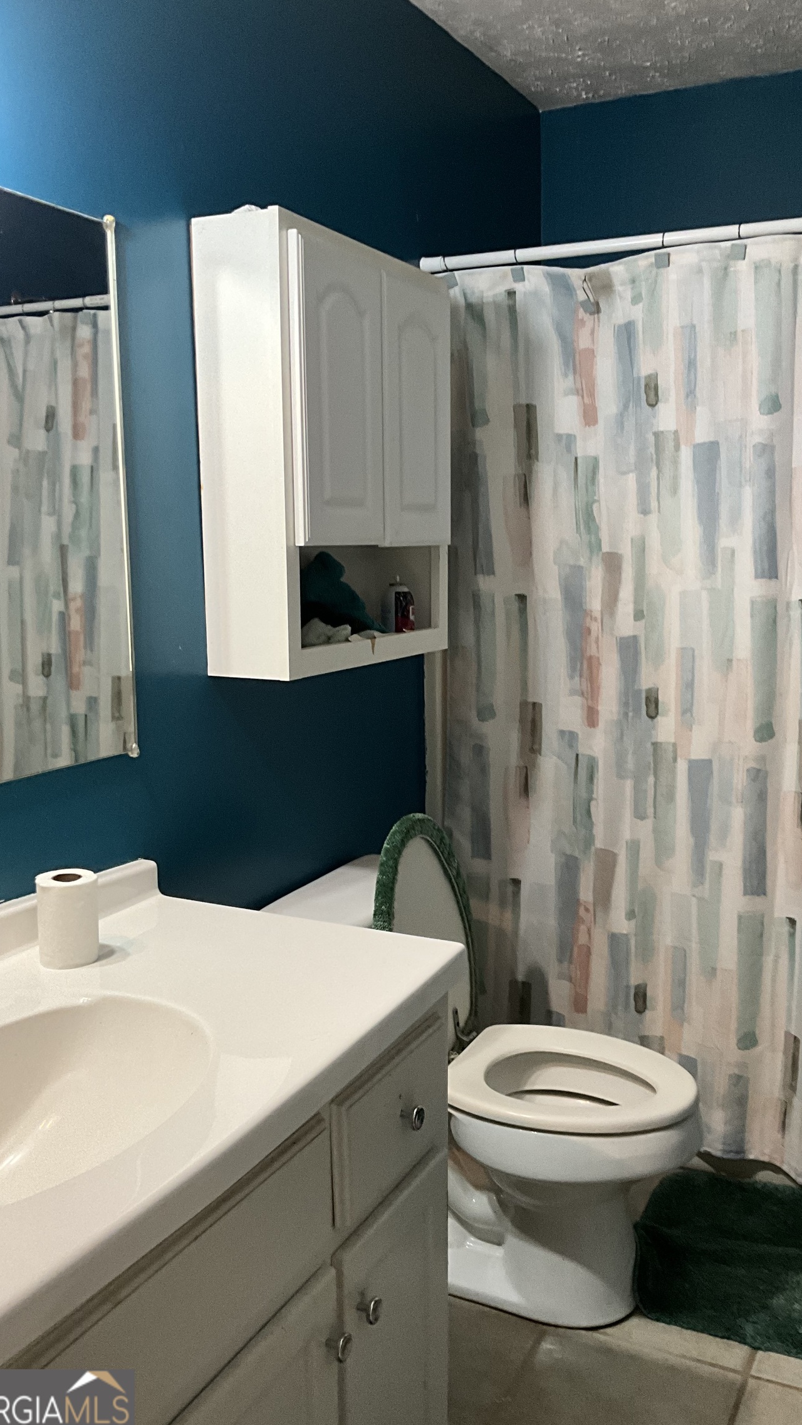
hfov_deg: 36.6
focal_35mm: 32
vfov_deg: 61.0
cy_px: 720
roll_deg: +1.4
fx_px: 1210
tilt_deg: -9.0
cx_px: 460
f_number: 1.8
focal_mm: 3
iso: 160
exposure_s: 1/60
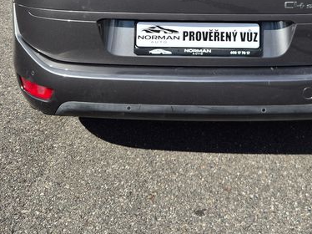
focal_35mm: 63
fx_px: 567
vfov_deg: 22.1
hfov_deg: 30.5
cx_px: 204
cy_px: -18
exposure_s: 1/1644
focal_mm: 5.4
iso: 25
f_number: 1.8
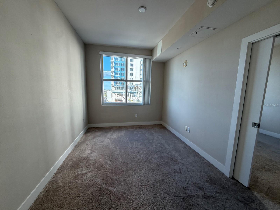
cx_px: 140
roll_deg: -0.8
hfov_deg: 102.1
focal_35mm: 14
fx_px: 113
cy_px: 105
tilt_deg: -6.7
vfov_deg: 85.7
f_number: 2.2
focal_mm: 2.22
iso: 100
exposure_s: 1/121
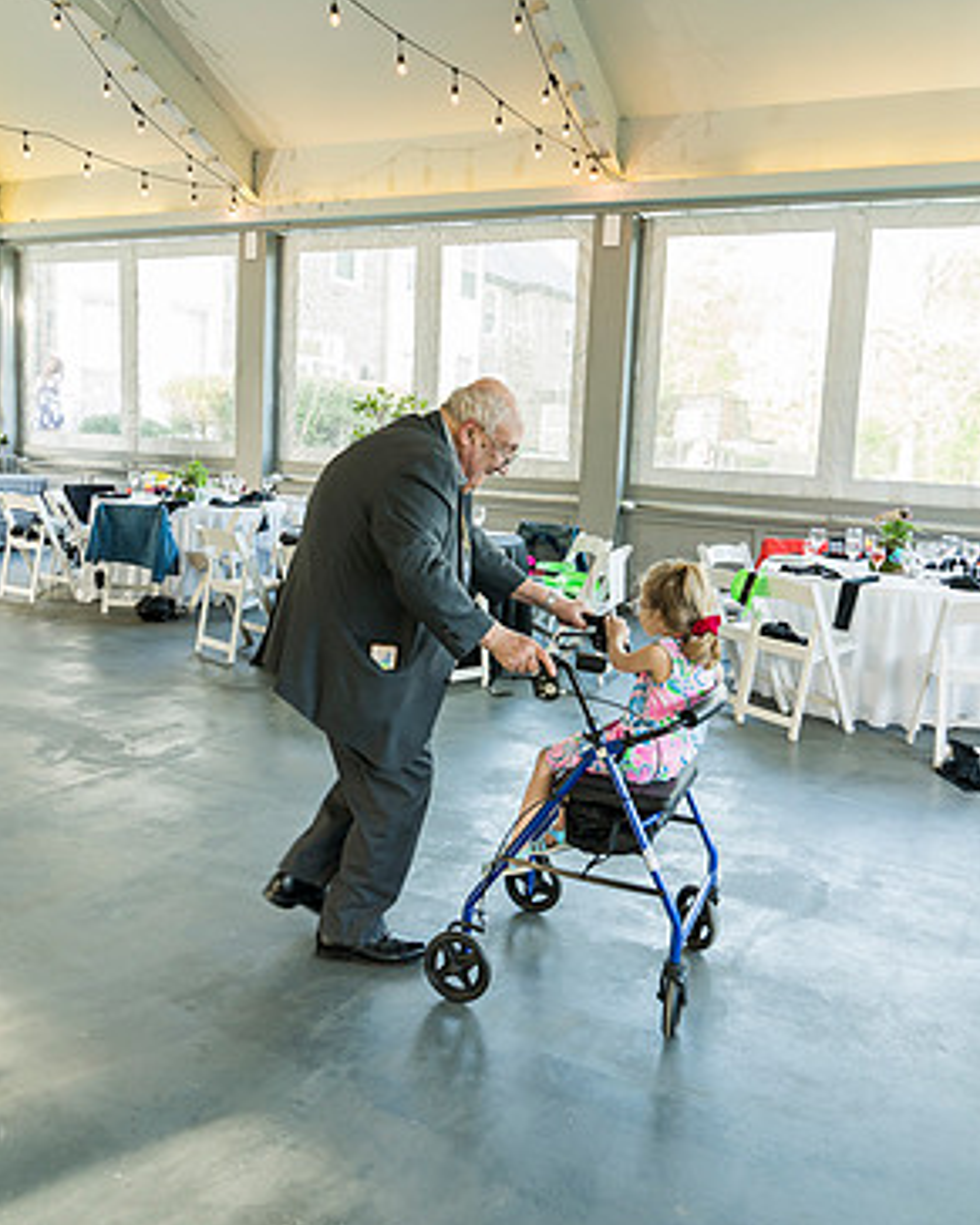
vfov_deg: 60.4
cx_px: 502
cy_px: 572
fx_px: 1052
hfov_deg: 50.0
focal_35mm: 29
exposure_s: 1/100
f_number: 4.5
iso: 1250
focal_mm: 25
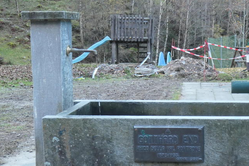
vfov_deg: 20.0
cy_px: 91
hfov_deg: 29.1
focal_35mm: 68
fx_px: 470
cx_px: 196
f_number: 3.5
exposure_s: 1/80
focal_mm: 10.6
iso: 400
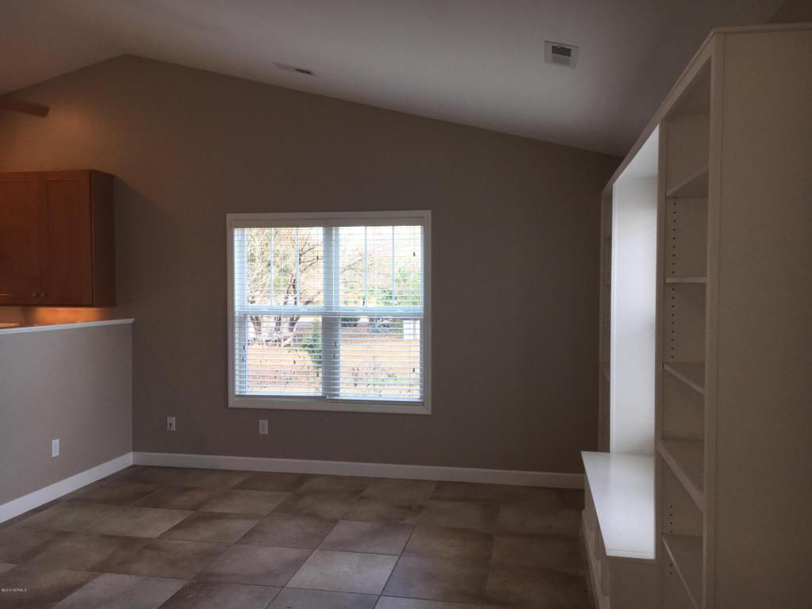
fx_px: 680
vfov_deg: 48.2
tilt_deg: -2.4
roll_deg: +0.5
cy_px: 304
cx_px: 406
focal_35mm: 29
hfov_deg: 61.7
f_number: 2.2
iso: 25
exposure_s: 1/78
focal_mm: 4.15
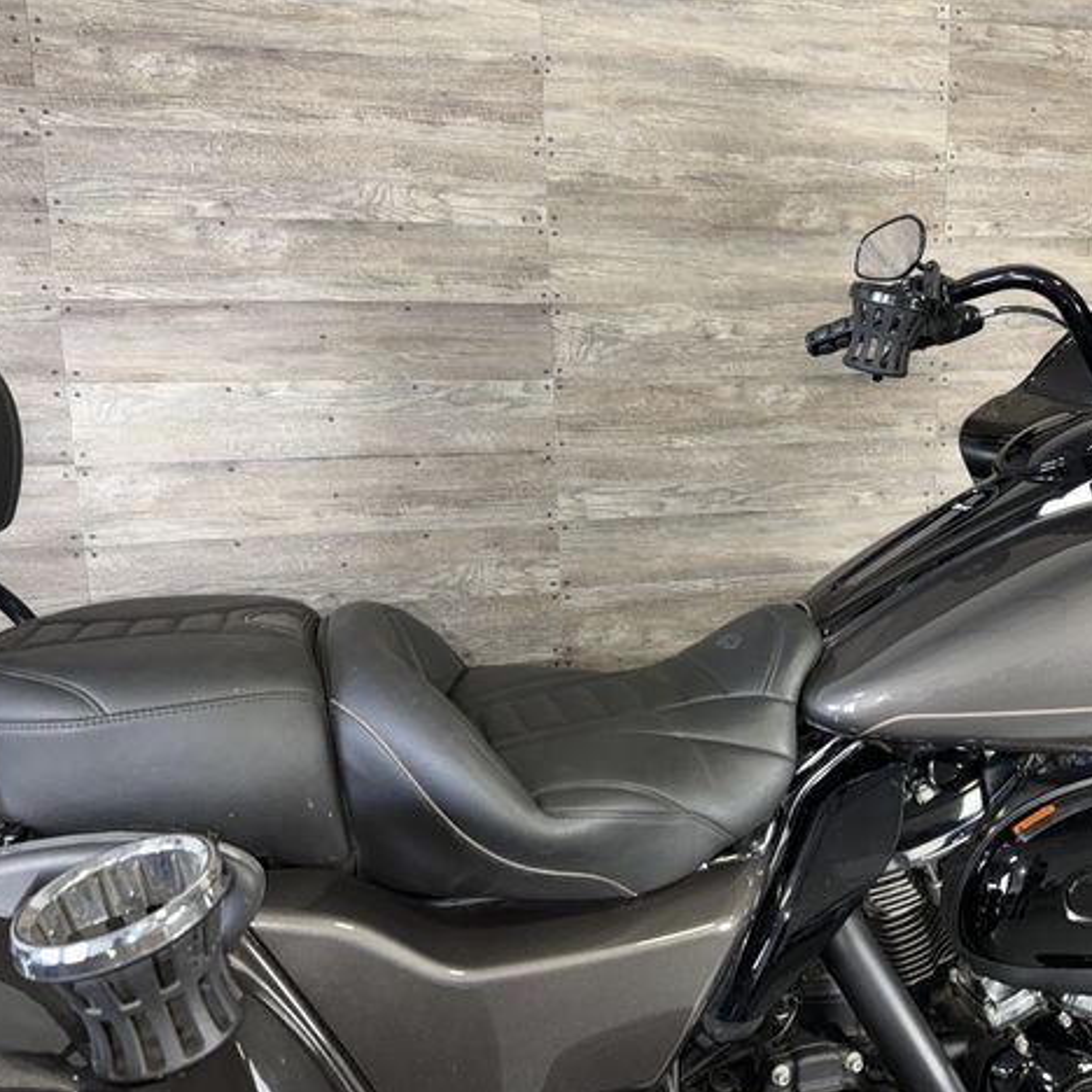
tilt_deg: -9.1
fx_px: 1035
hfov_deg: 55.2
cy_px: 555
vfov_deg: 55.6
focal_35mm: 29
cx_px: 656
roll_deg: +1.2
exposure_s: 1/16
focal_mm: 6.76
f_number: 1.78
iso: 80
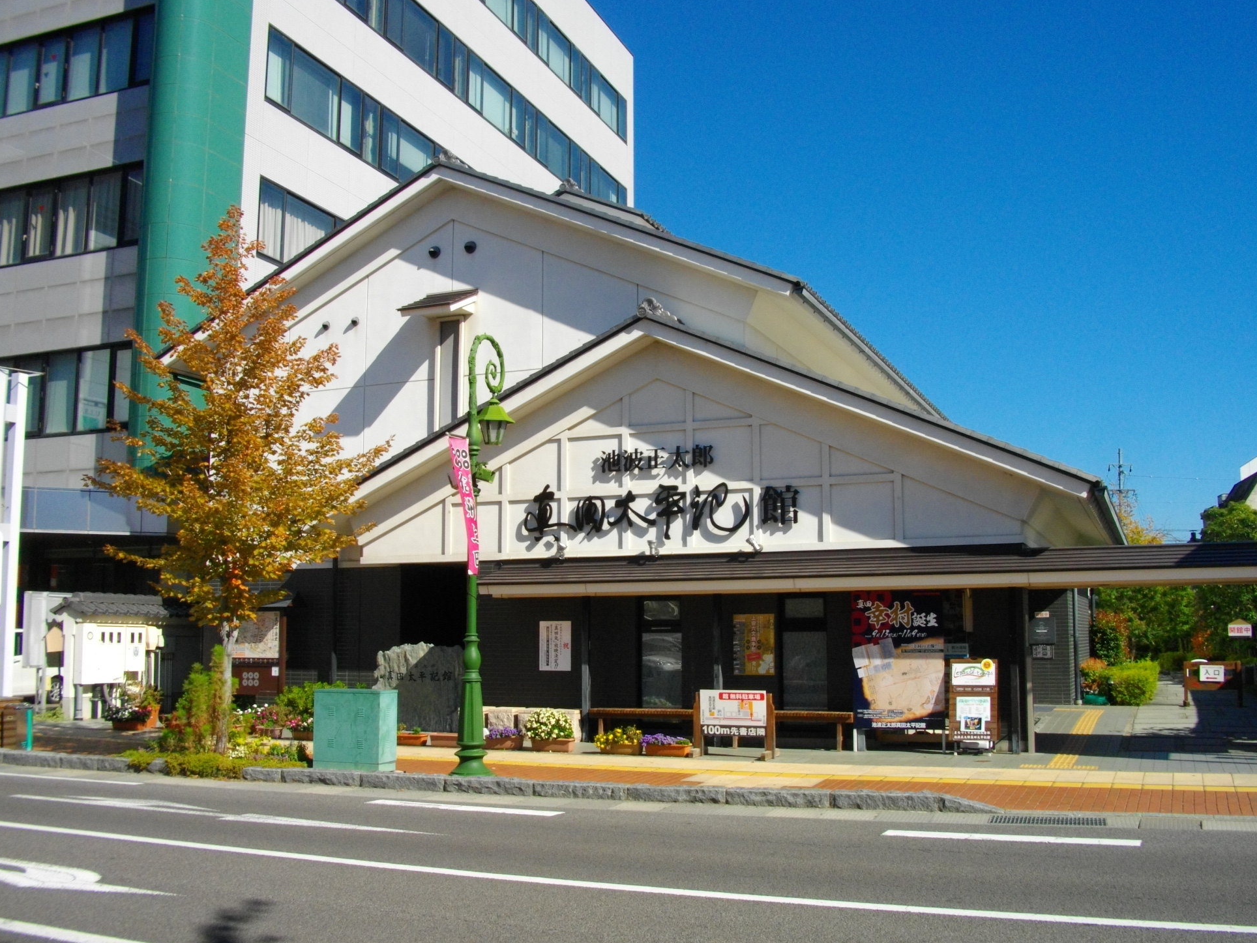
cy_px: 477
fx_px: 1235
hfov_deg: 54.0
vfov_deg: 41.8
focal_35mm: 34
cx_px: 623
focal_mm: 5.7
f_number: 5.5
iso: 100
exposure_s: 1/400
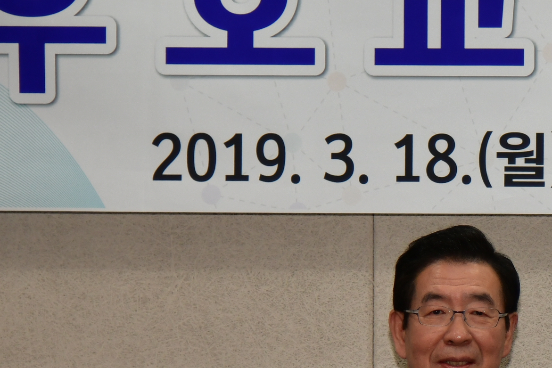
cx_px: 751
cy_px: 413
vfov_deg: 5.0
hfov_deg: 7.4
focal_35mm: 275
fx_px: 4217
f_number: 4
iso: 400
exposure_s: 1/250
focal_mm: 78
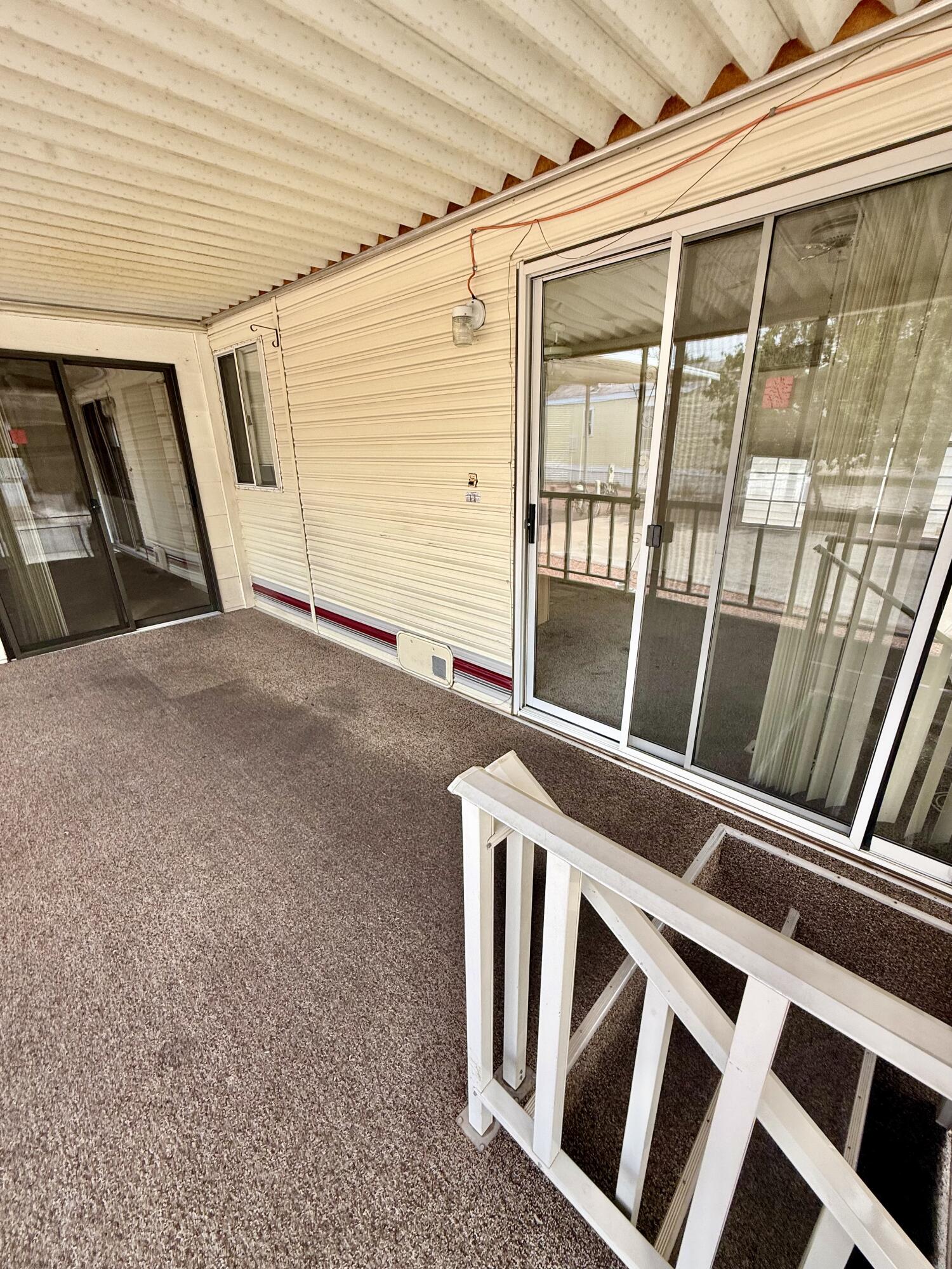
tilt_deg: -19.4
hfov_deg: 85.7
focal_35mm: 14
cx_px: 476
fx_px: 513
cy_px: 634
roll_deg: +1.3
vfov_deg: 102.1
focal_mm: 2.22
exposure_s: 1/99
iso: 50
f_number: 2.2
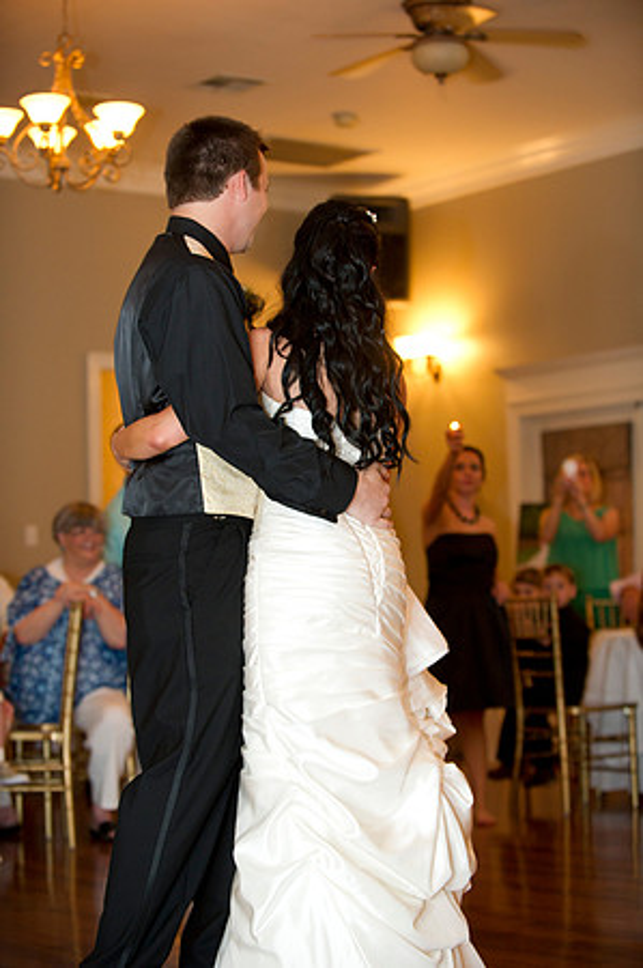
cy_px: 484
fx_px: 1880
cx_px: 322
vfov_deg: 28.9
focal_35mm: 70
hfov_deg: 19.4
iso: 2000
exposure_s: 1/60
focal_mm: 70
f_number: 2.8
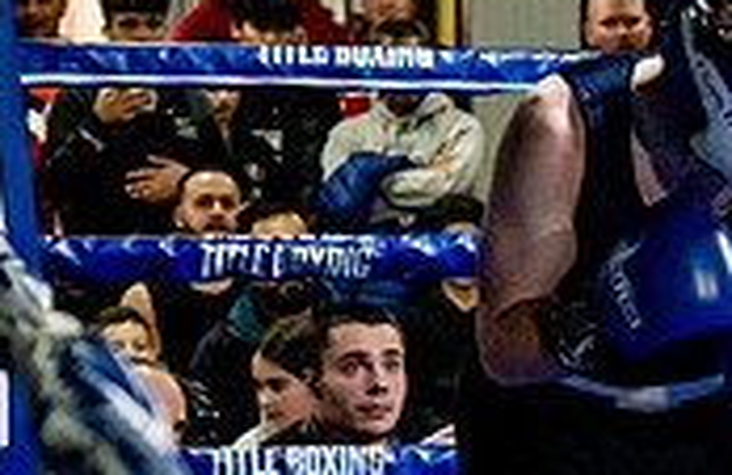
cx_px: 1064
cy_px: 286
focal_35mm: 201
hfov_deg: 10.0
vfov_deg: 6.7
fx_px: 4054
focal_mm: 35
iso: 5000
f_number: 2.8
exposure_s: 1/800
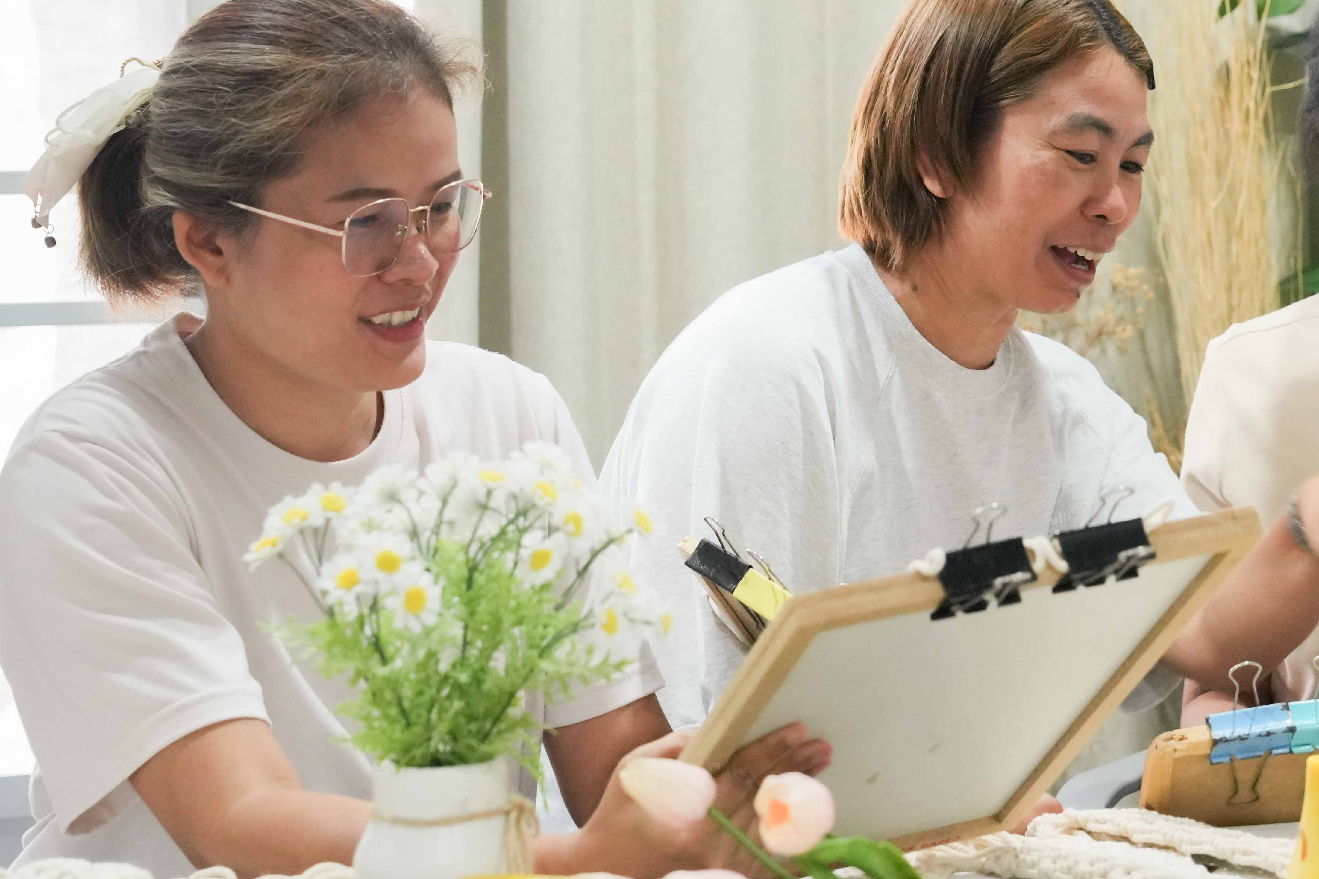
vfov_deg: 12.4
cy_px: 220
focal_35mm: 110
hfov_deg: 18.3
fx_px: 4030
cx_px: 1163
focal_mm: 51
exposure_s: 1/100
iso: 2500
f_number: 4.5
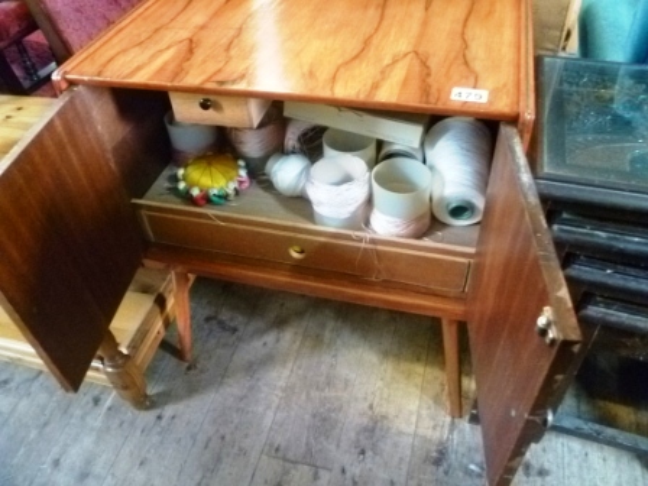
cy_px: 243
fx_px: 524
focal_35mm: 28
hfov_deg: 63.4
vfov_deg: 49.7
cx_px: 324
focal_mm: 5
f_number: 2.8
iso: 800
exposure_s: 1/10
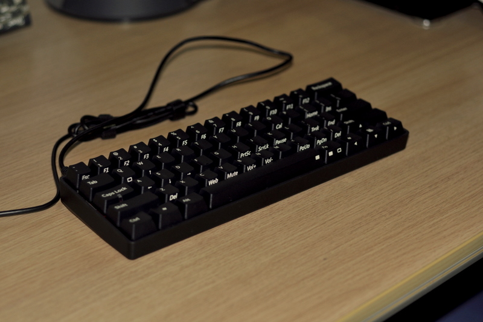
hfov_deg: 27.0
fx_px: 1005
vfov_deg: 18.2
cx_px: 242
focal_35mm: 75
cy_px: 161
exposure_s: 1/160
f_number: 2.8
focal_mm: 50
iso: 200
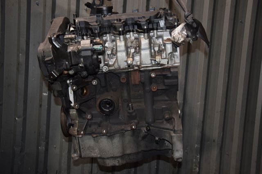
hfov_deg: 49.6
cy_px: 87
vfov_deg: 34.2
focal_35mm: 39
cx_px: 131
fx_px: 284
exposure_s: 1/60
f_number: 5
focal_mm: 26
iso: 800
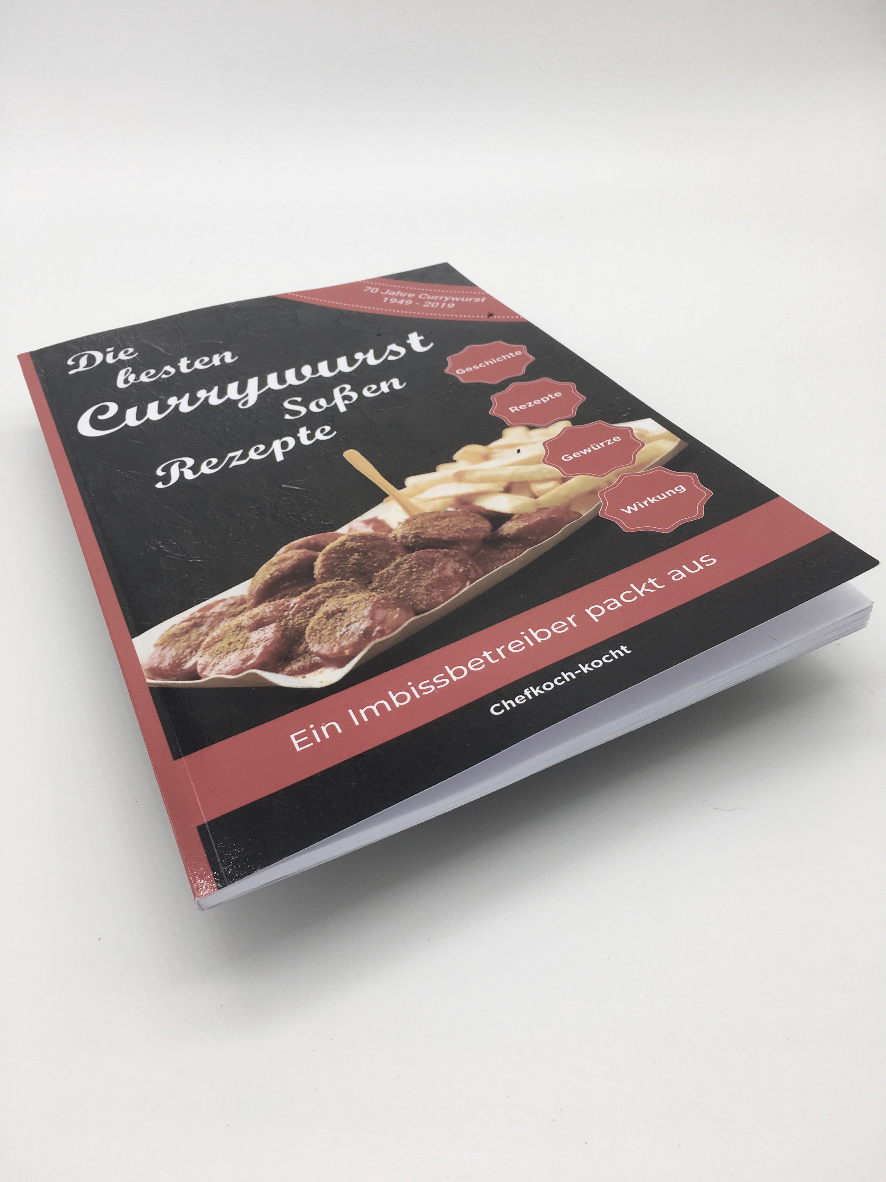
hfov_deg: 48.2
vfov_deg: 61.7
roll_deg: +4.3
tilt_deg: -42.5
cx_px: 443
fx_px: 990
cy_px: 591
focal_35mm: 29
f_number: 2.2
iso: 25
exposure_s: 1/267
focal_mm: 4.15
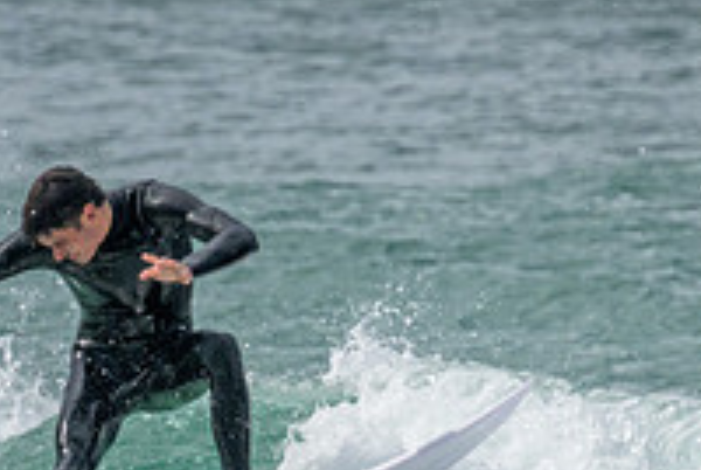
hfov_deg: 0.9
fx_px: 45203
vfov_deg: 0.6
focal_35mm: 2318
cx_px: 200
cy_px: 517
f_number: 11
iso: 1400
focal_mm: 800
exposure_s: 1/1250
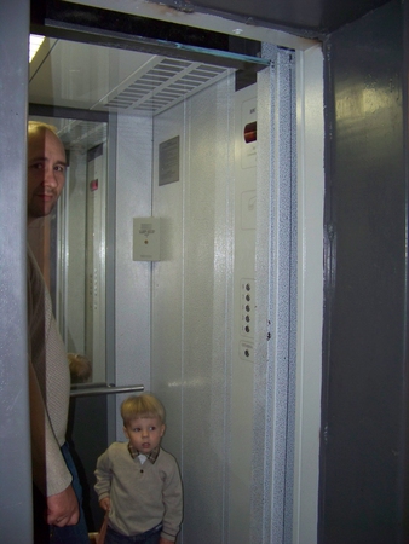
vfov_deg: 51.3
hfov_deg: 39.7
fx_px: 567
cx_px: 204
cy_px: 272
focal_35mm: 36
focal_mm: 5.85
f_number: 2.8
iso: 200
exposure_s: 1/30
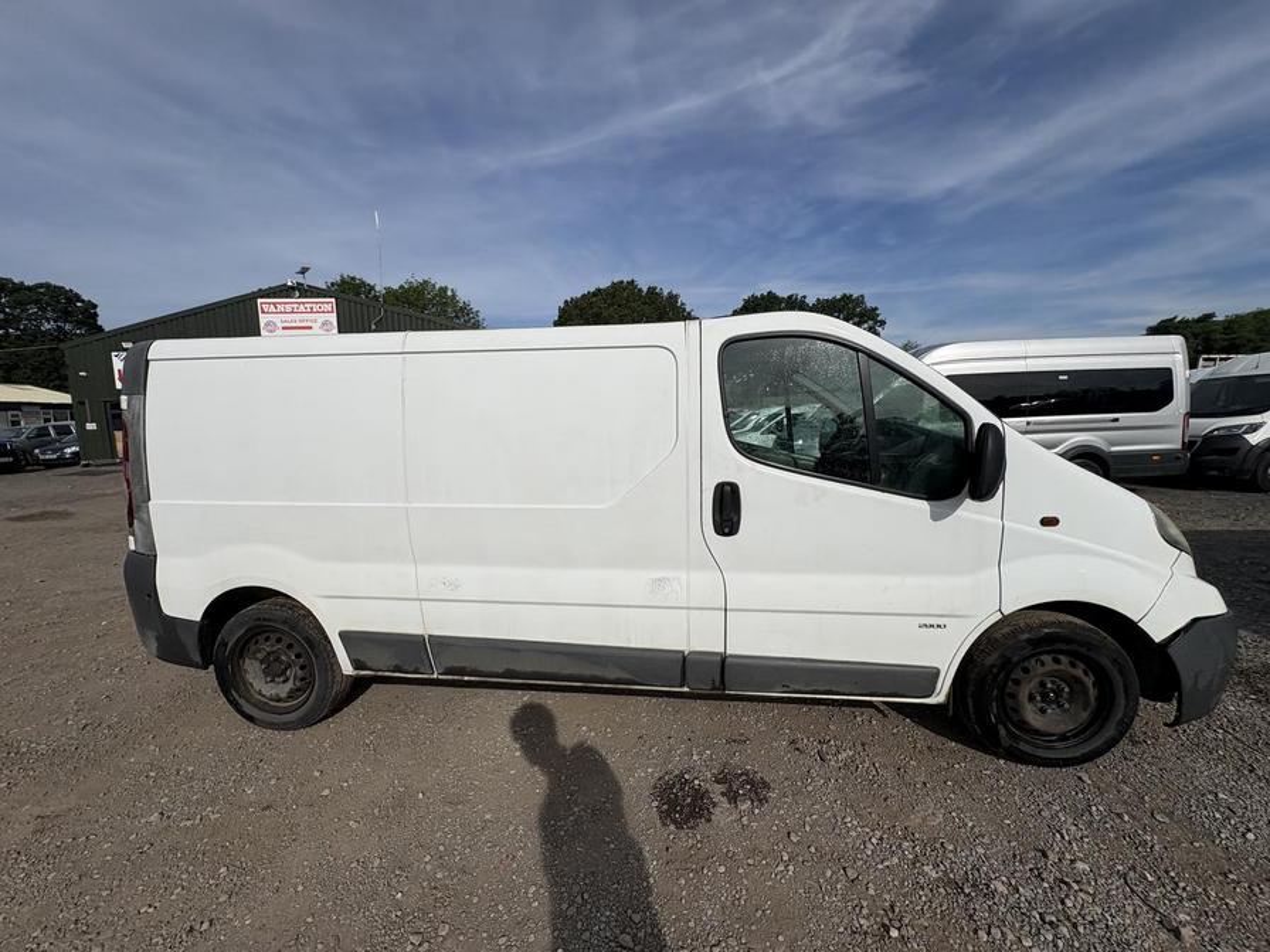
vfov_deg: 85.7
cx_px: 635
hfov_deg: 102.1
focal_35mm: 14
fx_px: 514
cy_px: 476
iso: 50
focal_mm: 2.22
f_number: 2.2
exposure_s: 1/6135
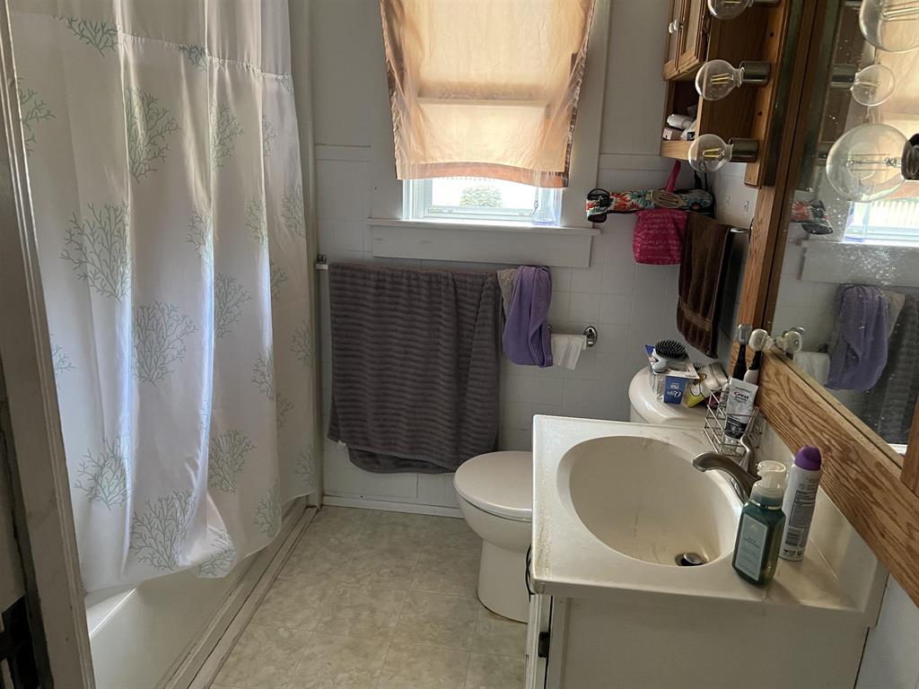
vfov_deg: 53.1
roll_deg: -1.4
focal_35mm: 26
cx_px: 460
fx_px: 690
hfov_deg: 67.3
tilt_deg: -15.1
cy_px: 344
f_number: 1.5
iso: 500
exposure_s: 1/60
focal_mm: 5.7
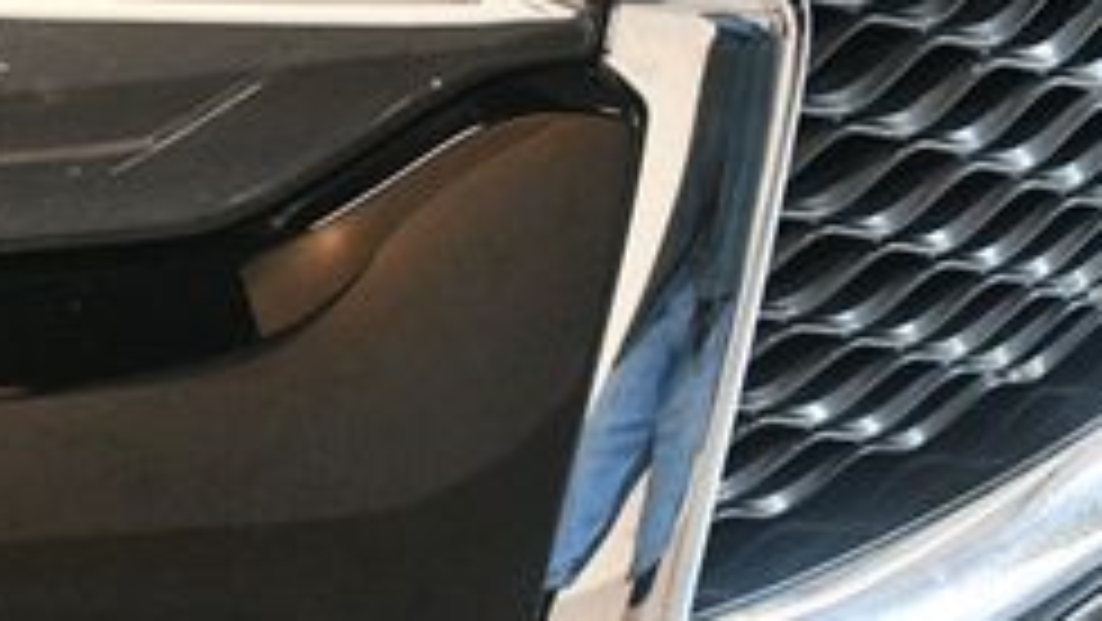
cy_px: 184
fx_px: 3595
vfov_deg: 9.9
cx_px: -315
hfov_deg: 16.5
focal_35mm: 123
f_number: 4
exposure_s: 1/125
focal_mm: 30
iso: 3200
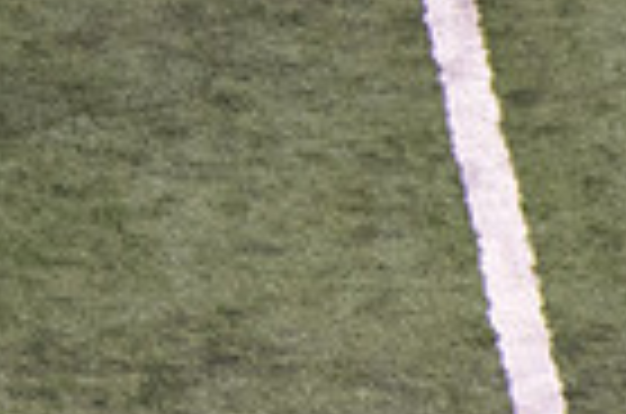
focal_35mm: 1870
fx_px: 32443
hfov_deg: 1.1
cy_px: -197
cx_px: -567
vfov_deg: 0.7
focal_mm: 300
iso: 2200
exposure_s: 1/320
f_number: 5.6
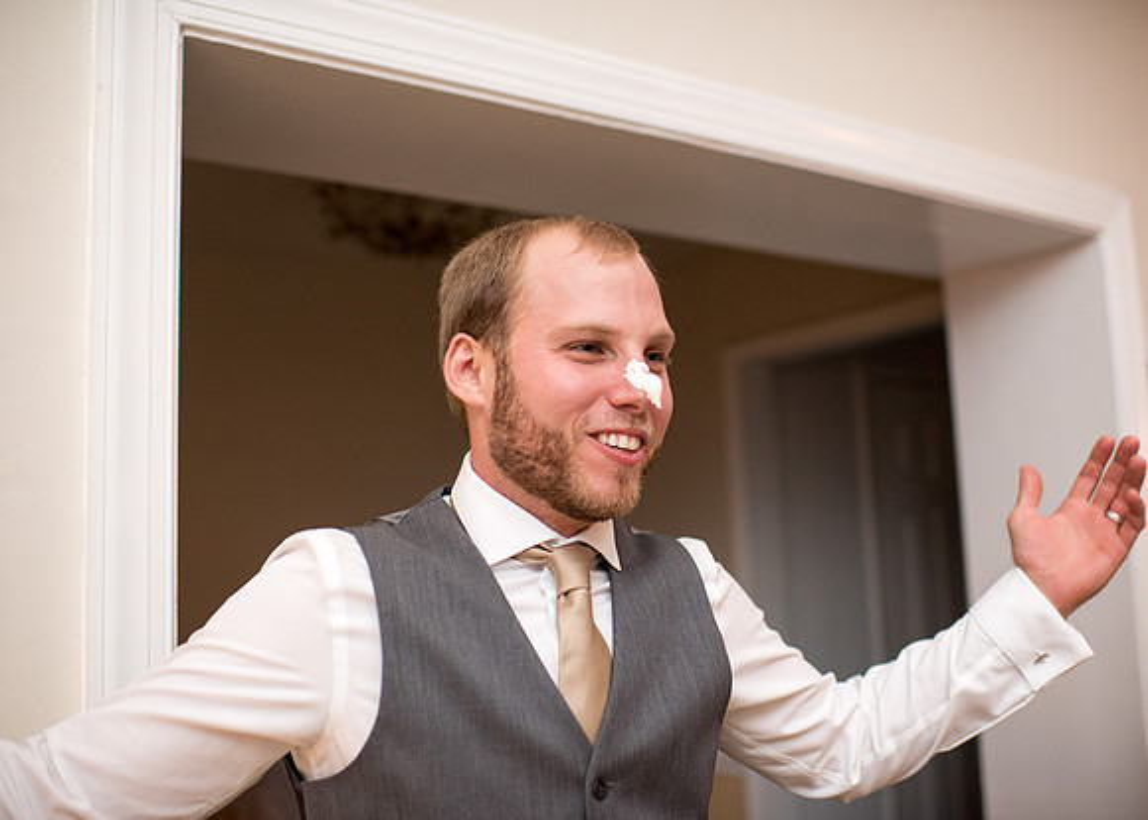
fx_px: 1194
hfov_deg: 51.3
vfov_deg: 37.9
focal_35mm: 37
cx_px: 607
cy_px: 410
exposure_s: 1/200
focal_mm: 35
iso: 1000
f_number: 2
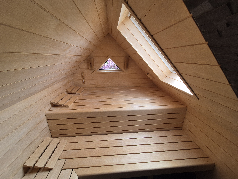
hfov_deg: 106.2
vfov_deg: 89.9
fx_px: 89
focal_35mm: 13
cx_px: 119
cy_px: 90
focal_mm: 2.2
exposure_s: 1/359
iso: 80
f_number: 2.2
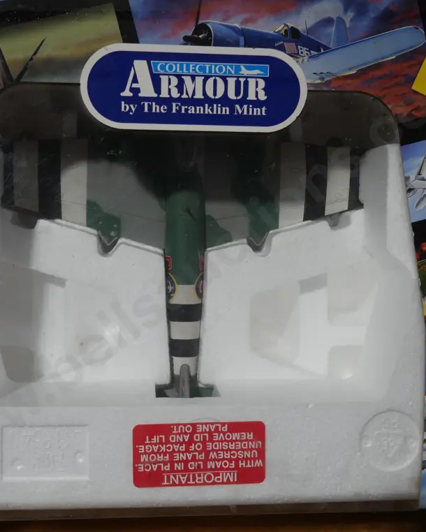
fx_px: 662
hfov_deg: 35.7
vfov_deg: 43.8
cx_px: 207
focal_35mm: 42
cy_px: 266
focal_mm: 16
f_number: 3.6
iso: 200
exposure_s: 1/125
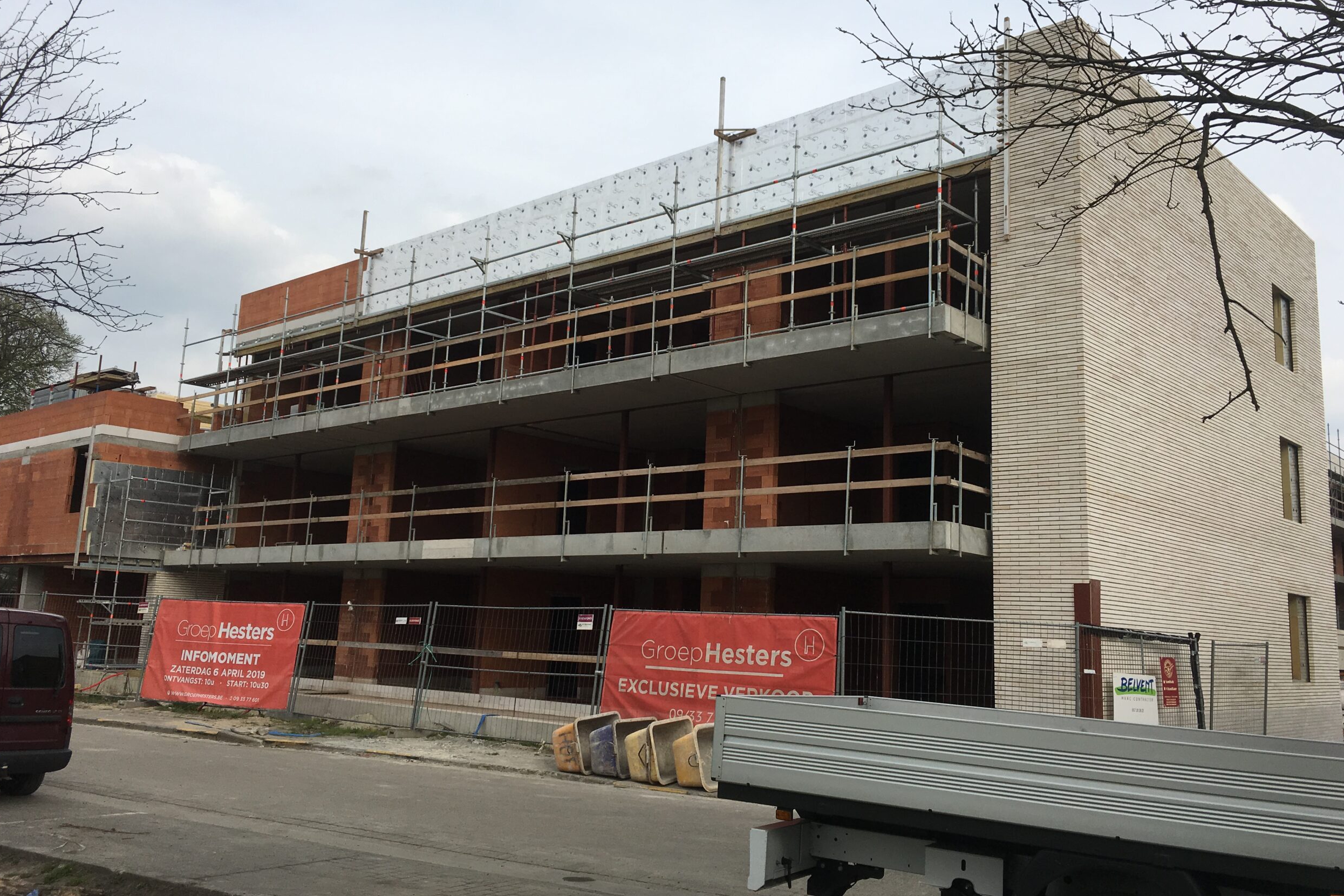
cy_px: 421
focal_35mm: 31
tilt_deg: +10.7
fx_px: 1157
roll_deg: -2.4
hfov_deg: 60.3
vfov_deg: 42.3
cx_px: 683
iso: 25
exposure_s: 1/1538
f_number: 2.2
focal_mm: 4.15
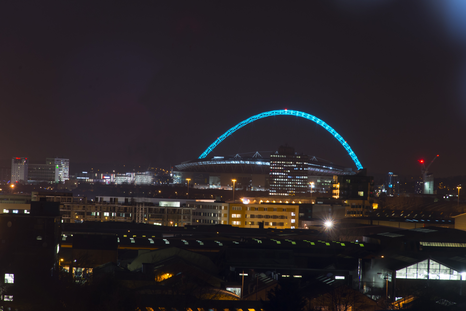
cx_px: 233
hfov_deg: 10.3
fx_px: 2590
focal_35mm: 200
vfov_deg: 6.9
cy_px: 156
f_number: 11
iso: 400
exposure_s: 3
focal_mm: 200
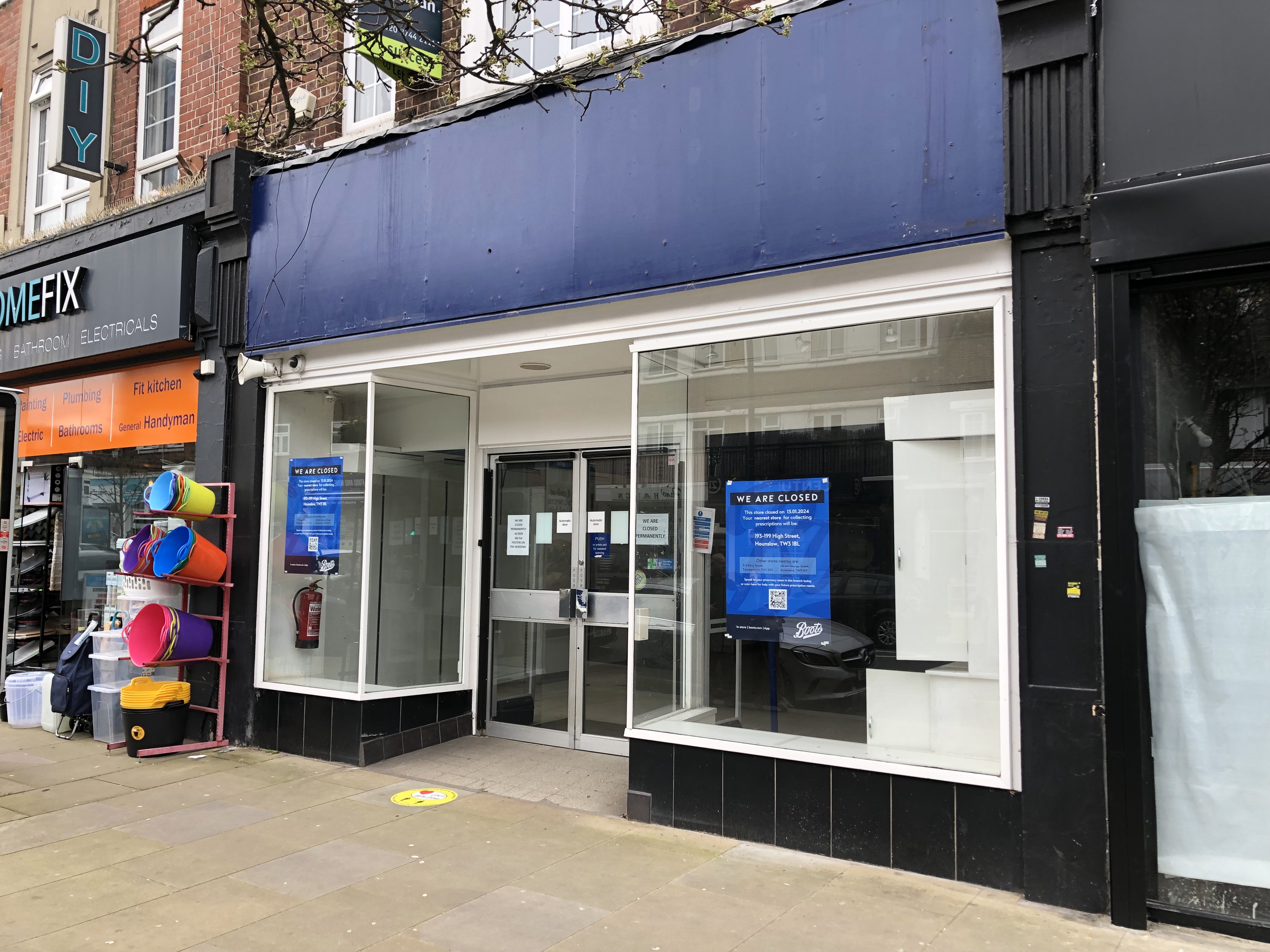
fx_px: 1027
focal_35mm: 28
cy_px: 476
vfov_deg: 49.7
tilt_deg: +3.1
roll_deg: +0.4
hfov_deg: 63.4
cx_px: 635
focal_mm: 4
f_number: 1.8
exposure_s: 1/210
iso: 20
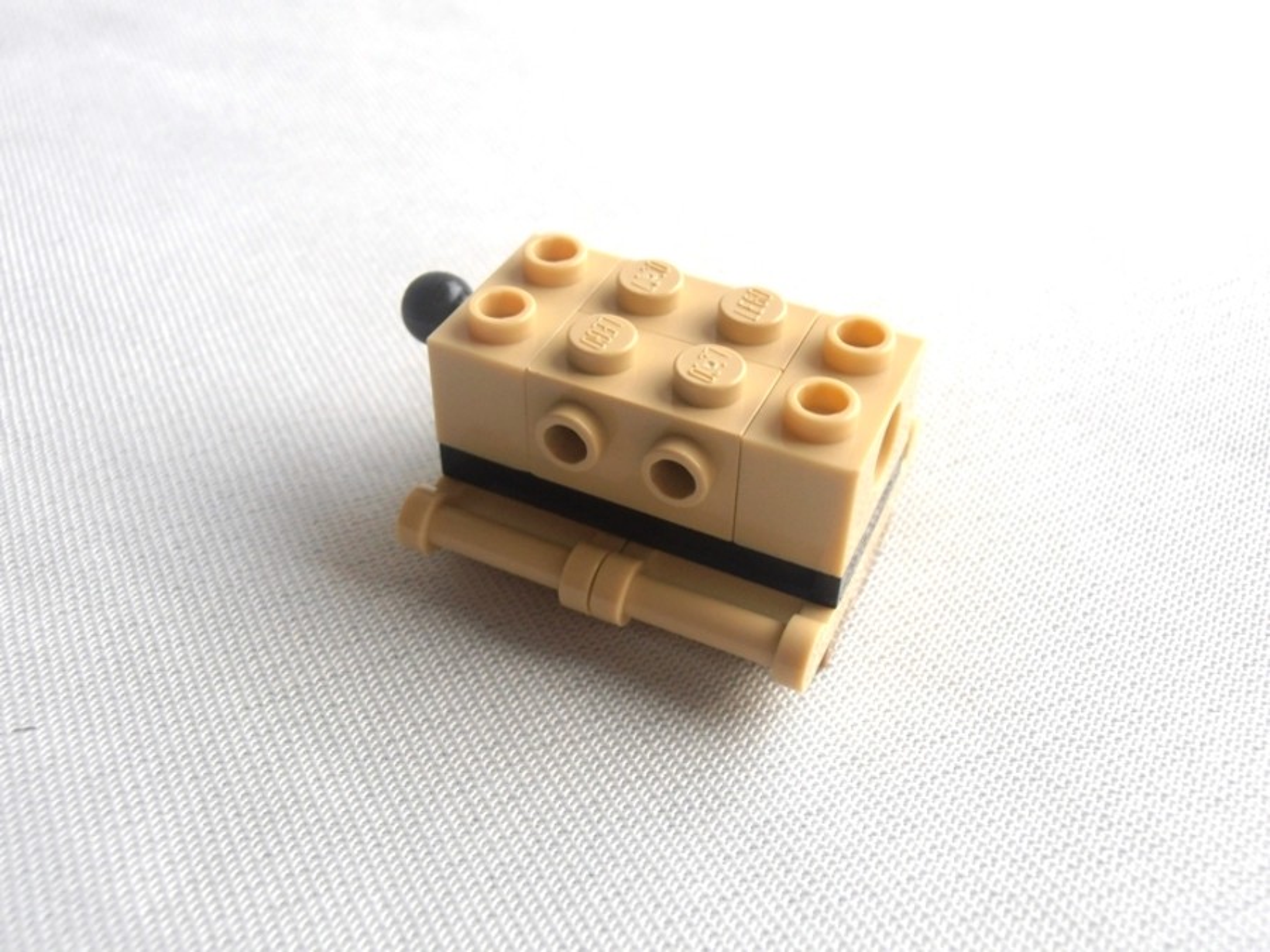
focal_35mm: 37
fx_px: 1357
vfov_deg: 38.7
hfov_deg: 50.1
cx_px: 635
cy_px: 476
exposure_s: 1/60
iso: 80
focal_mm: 6.61
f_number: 3.9
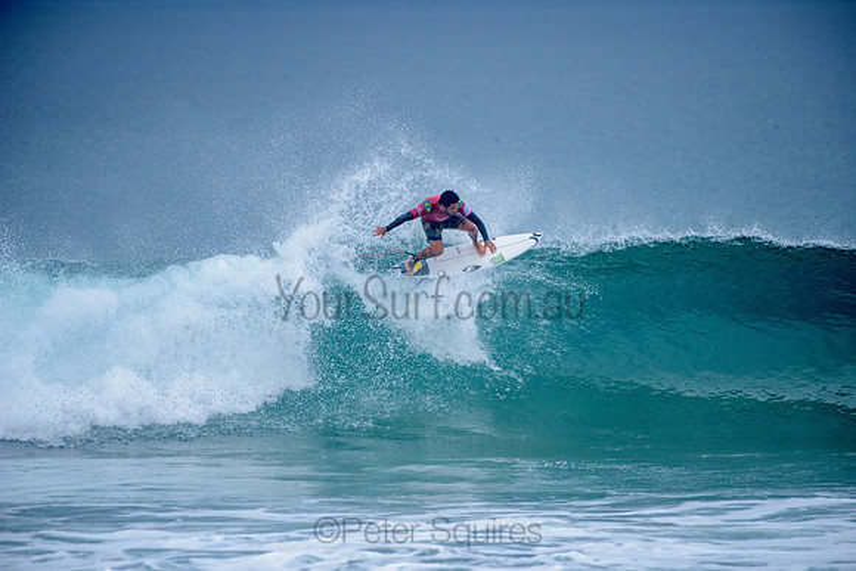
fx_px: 11891
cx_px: 428
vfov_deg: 2.8
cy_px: 286
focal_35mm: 500
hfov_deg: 4.1
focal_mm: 500
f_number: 5.6
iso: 360
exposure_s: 1/2000
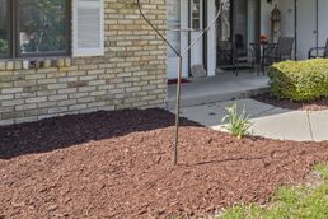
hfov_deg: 54.2
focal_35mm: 33
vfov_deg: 37.6
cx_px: 252
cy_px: 26
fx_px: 301
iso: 400
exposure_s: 1/160
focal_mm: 17
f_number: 6.3
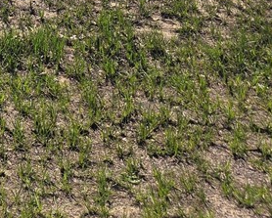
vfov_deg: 10.3
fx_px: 1040
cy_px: -320
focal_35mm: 129
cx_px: -330
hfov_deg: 12.5
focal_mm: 6.3
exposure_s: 1/736
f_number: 1.7
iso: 12
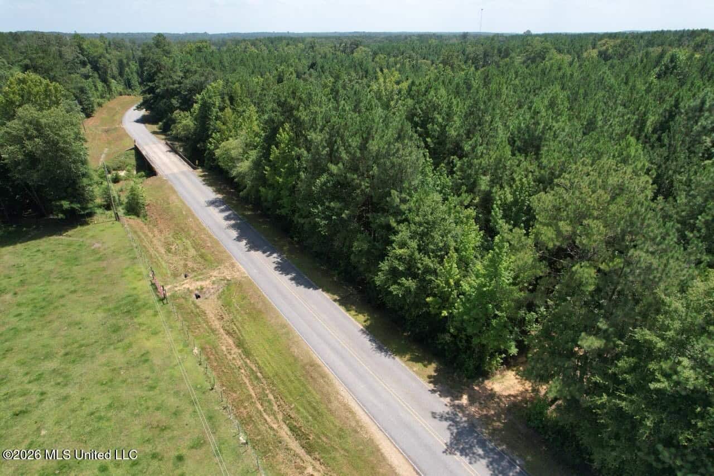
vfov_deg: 57.2
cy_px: 238
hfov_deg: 78.6
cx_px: 357
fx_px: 436
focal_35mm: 22
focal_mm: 8.4
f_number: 2.8
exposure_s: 1/1250
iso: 100
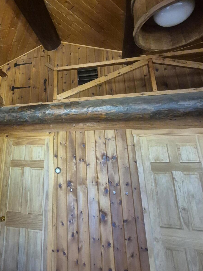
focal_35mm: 22
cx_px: 56
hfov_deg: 58.5
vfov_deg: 75.4
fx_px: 172
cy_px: 105
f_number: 2.2
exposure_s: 1/30
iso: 1250
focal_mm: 1.74
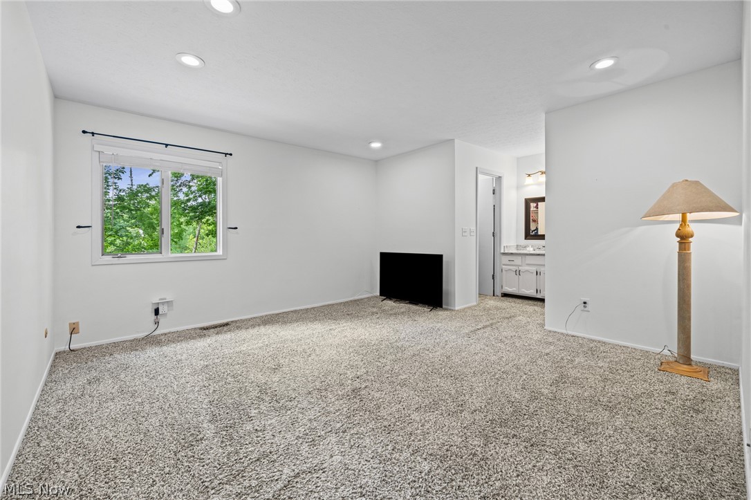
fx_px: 292
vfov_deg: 81.2
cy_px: 250
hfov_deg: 104.3
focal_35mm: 14
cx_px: 376
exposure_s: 1/2.5
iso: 250
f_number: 9
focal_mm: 14
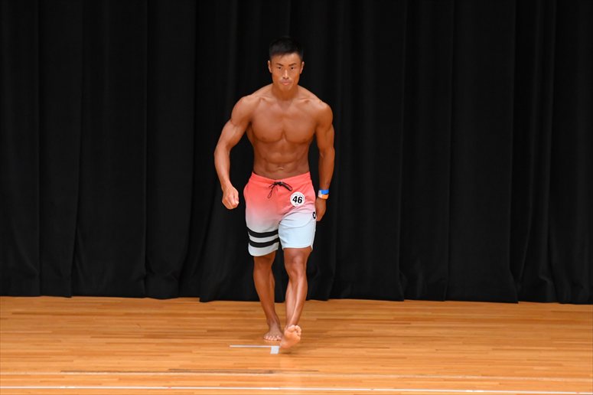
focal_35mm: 285
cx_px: 296
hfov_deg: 7.2
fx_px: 4692
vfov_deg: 4.8
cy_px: 198
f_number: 5.6
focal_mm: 190
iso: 4000
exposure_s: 1/400
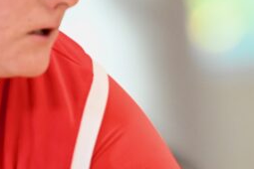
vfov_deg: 1.9
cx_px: 217
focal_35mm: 743
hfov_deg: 2.8
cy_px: 158
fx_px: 5242
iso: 3200
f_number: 2.8
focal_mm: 185
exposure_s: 1/500
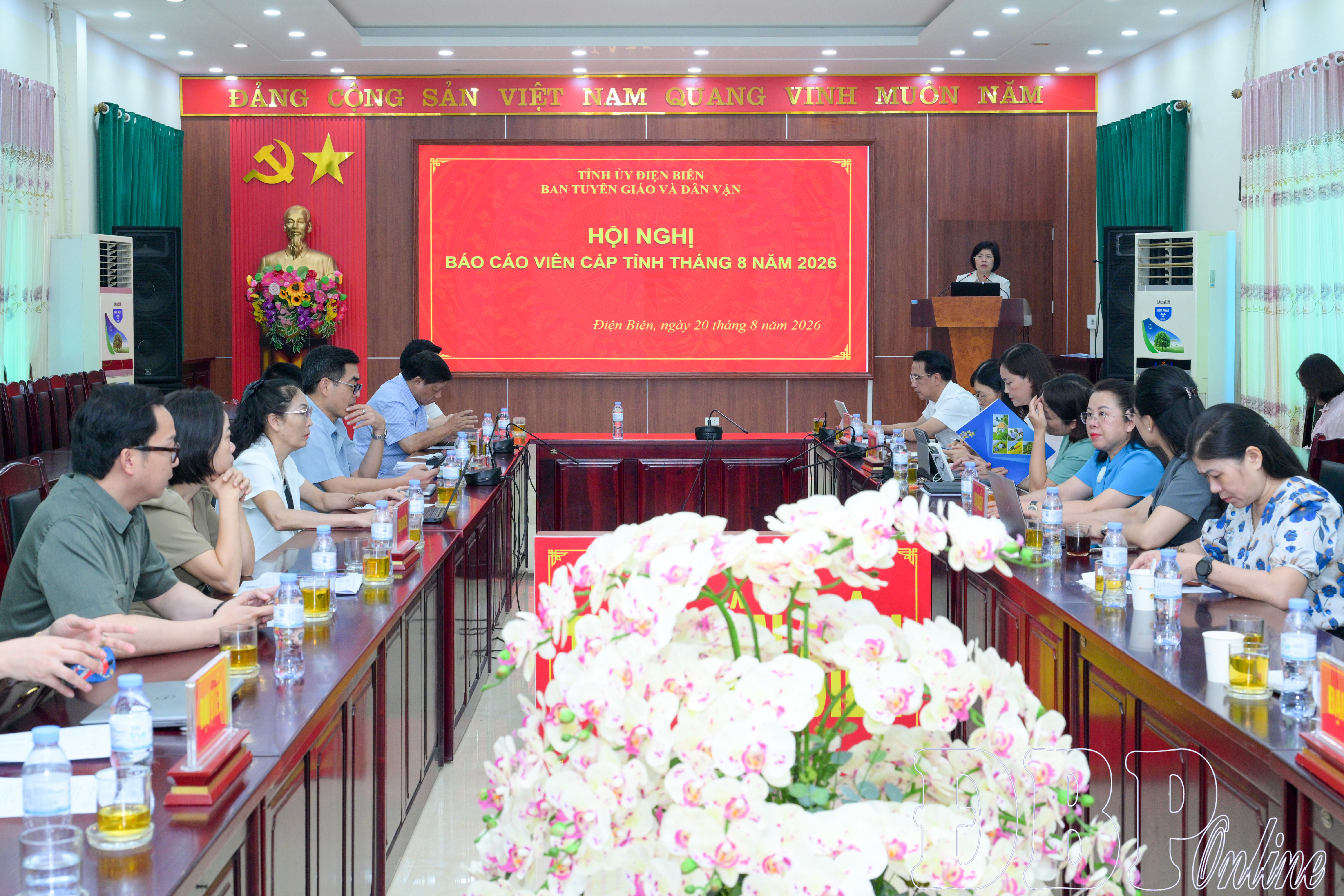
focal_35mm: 46
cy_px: 448
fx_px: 1717
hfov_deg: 42.7
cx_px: 672
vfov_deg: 29.2
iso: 1800
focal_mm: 46
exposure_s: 1/125
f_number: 7.1
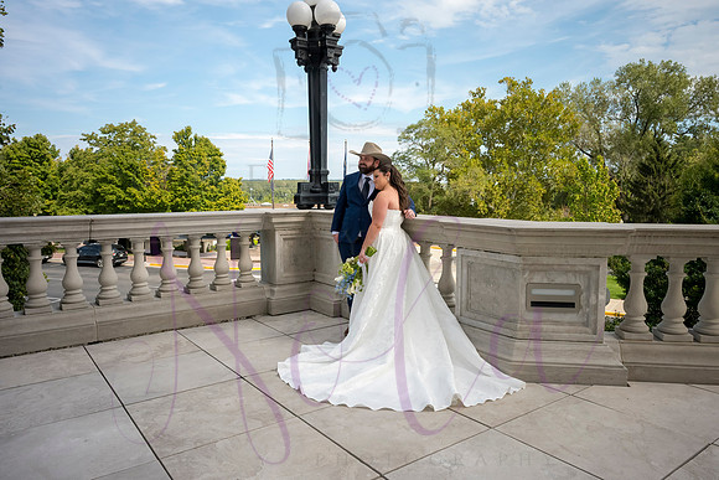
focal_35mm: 26
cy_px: 238
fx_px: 514
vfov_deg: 50.1
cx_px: 368
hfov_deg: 70.0
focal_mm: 24
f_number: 14
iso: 640
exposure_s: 1/400
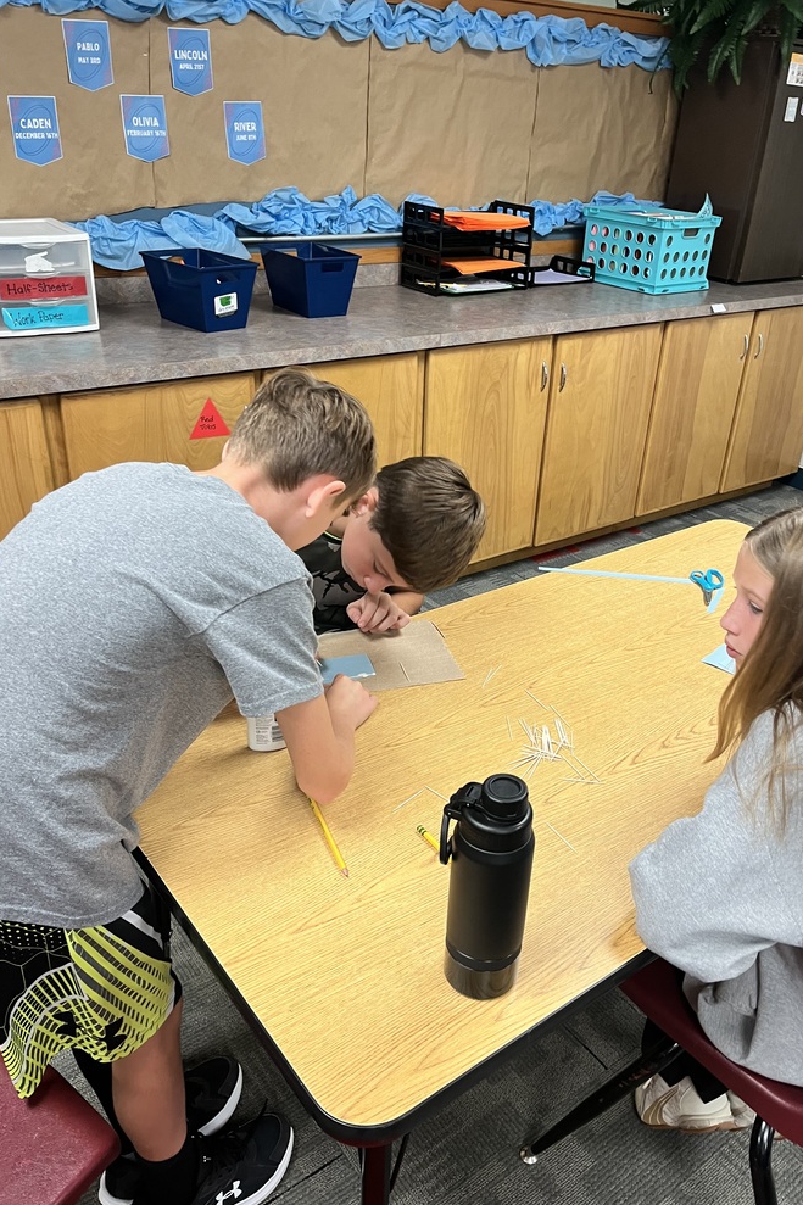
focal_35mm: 28
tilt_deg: -30.8
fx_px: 937
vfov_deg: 65.5
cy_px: 623
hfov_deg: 46.3
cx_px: 441
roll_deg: -3.5
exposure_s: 1/60
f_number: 1.6
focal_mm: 5.1
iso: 125
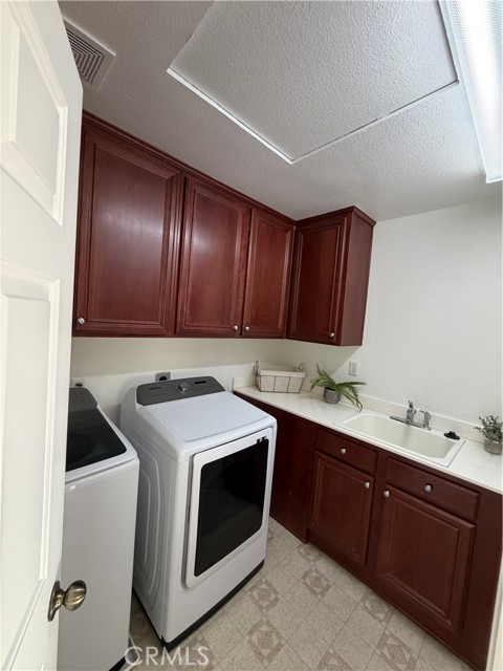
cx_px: 252
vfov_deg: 102.1
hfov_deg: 85.7
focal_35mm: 14
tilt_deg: -2.9
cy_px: 336
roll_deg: -5.0
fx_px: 271
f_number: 2.2
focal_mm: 2.22
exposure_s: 1/120
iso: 320
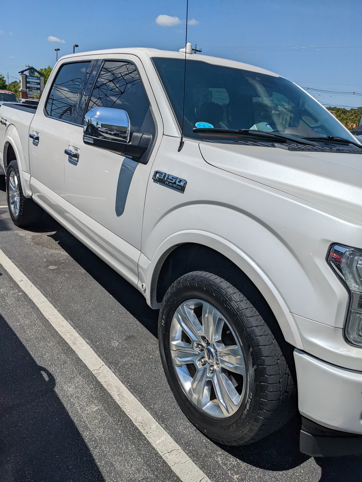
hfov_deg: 51.4
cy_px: 241
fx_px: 376
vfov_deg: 65.3
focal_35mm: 27
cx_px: 181
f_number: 1.73
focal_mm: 4.38
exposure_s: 1/23256
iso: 100
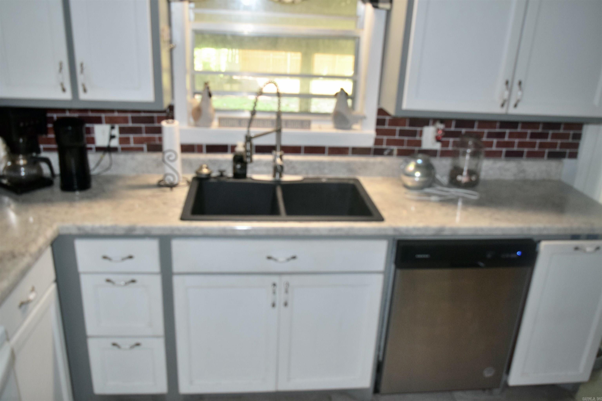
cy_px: 200
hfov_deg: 61.9
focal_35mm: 30
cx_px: 301
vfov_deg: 43.6
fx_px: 502
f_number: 4.5
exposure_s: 1/80
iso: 800
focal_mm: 20
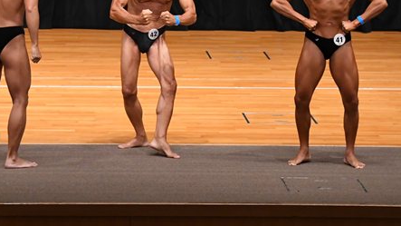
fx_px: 2924
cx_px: 144
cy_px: 29
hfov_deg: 7.8
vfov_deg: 4.4
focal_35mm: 275
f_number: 5.6
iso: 4000
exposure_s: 1/400
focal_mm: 100
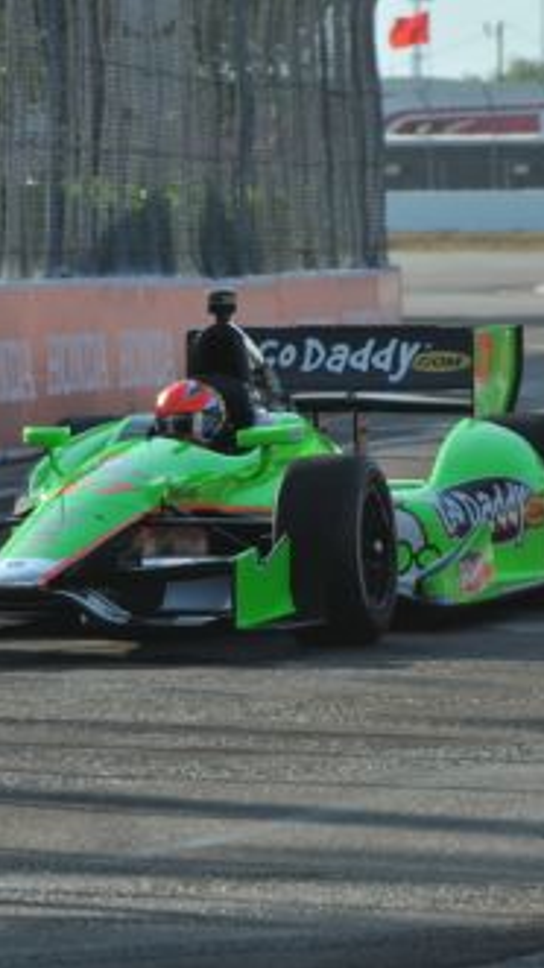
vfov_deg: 4.5
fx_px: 12190
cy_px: 484
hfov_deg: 2.6
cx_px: 254
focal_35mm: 475
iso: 400
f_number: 10
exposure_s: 1/640
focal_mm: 200
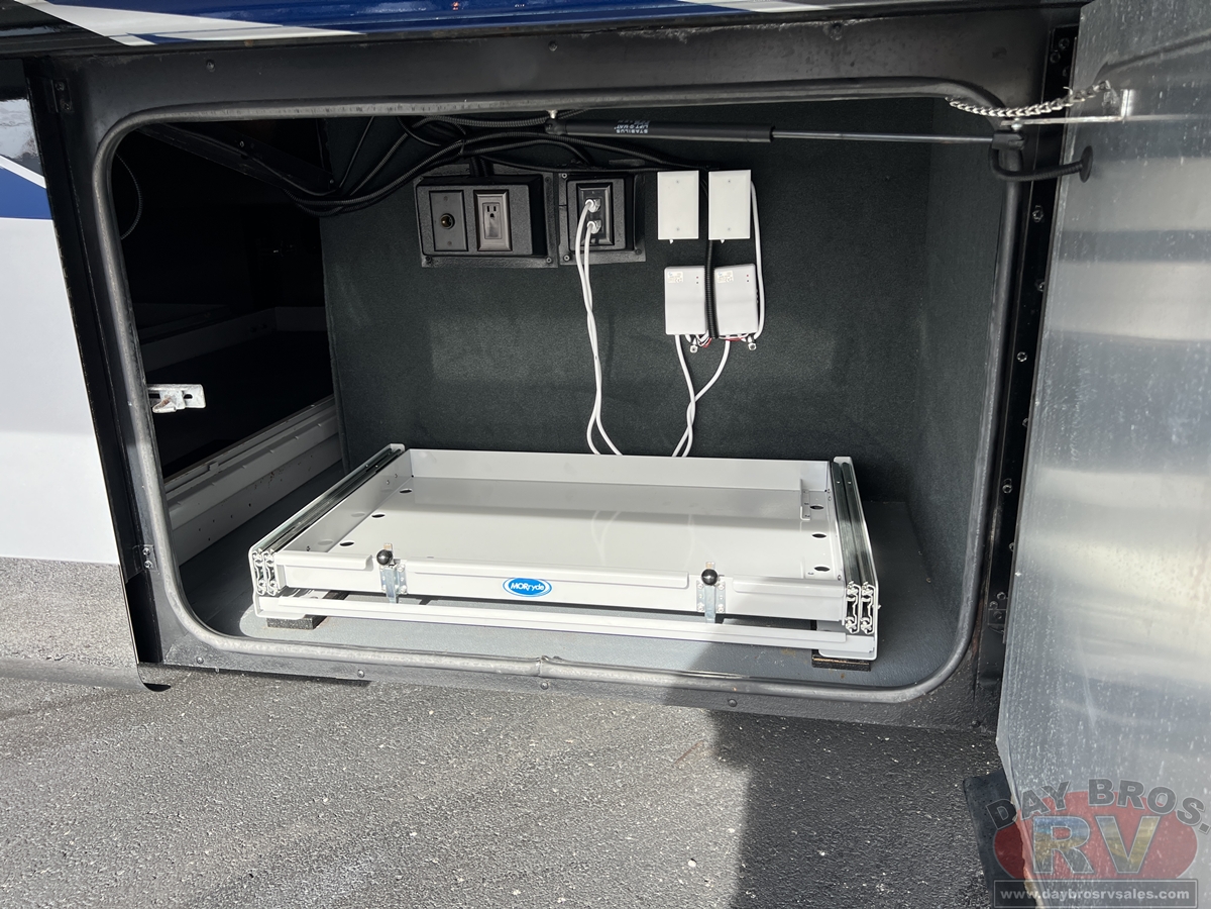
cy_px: 454
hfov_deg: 67.3
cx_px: 606
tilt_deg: -17.9
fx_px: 910
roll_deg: +1.2
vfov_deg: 53.1
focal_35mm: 26
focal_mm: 5.7
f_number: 1.5
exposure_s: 1/803
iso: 50
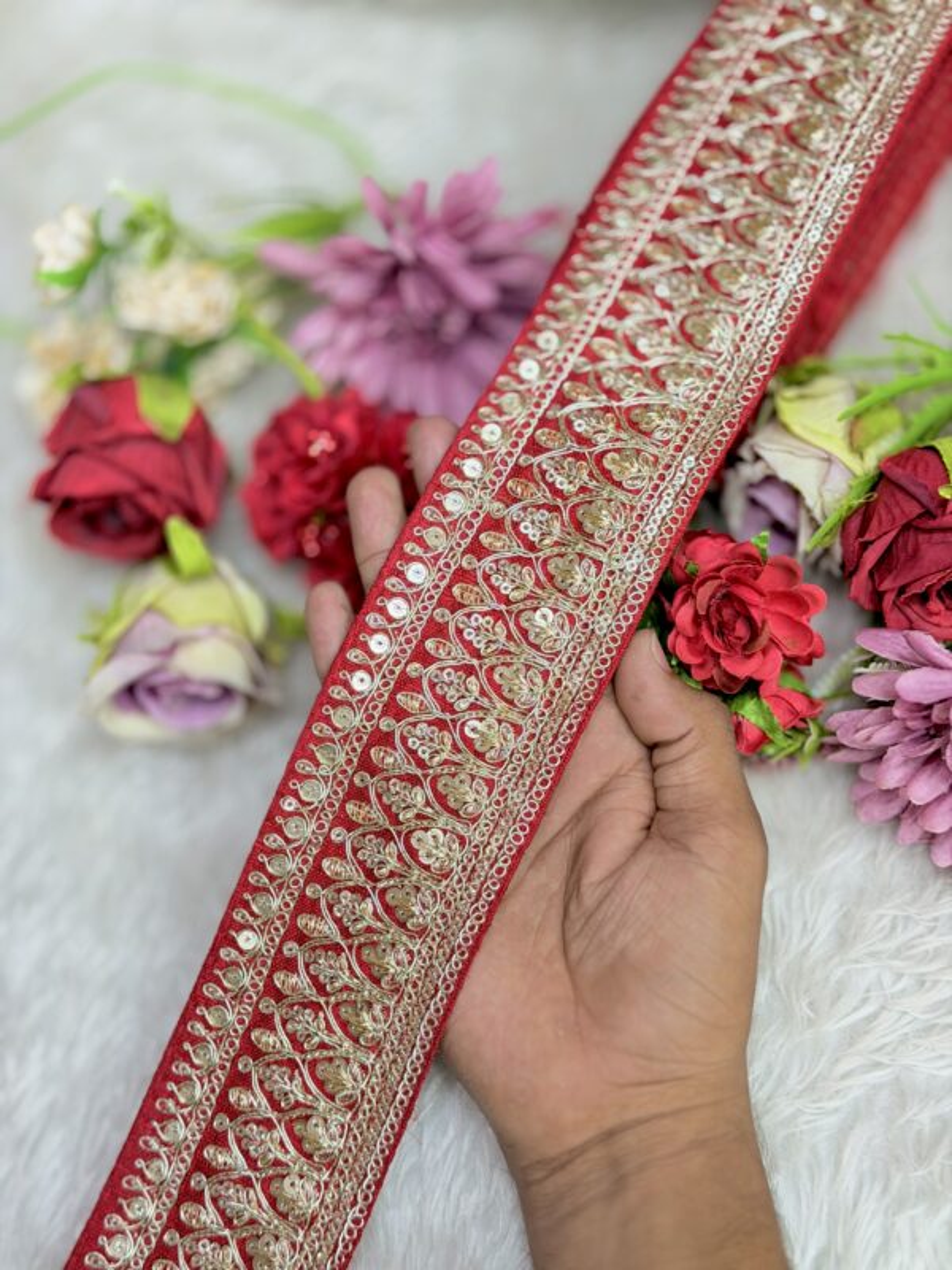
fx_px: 1760
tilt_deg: -67.2
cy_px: 635
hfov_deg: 30.3
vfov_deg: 39.7
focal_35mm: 48
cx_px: 476
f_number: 1.78
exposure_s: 1/50
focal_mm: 6.76
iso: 64
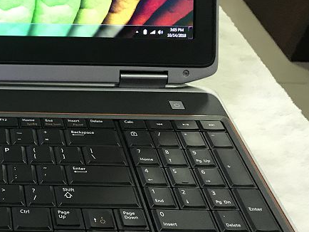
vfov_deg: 22.3
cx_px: -33
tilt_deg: -41.9
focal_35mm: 66
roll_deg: -4.8
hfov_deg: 26.9
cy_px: 134
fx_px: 589
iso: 100
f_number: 1.8
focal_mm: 3.99
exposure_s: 1/17
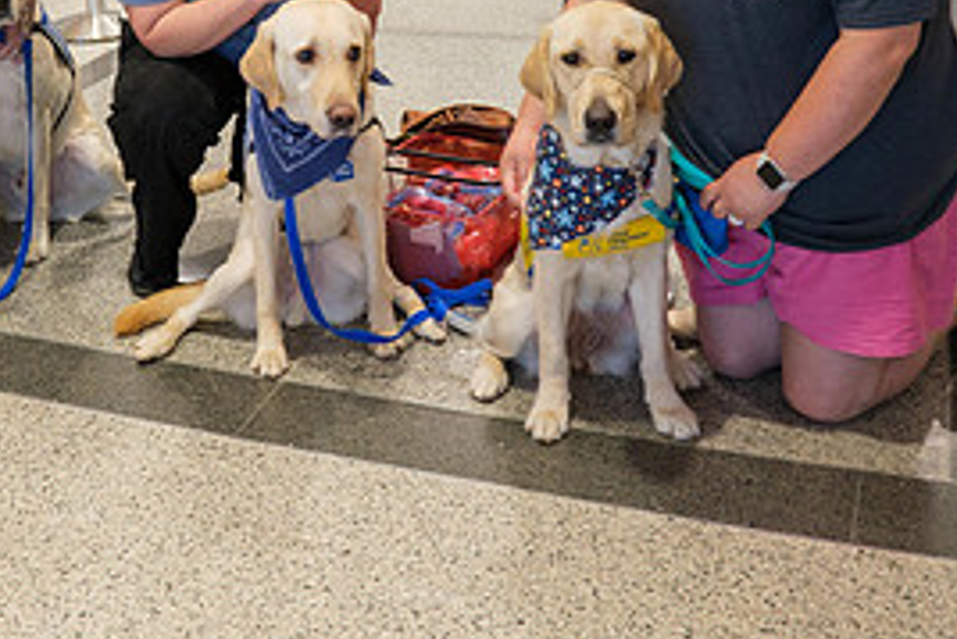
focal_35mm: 52
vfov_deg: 24.9
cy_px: 12
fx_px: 1383
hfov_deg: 37.5
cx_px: 275
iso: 800
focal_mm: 16
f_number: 4
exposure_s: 1/40
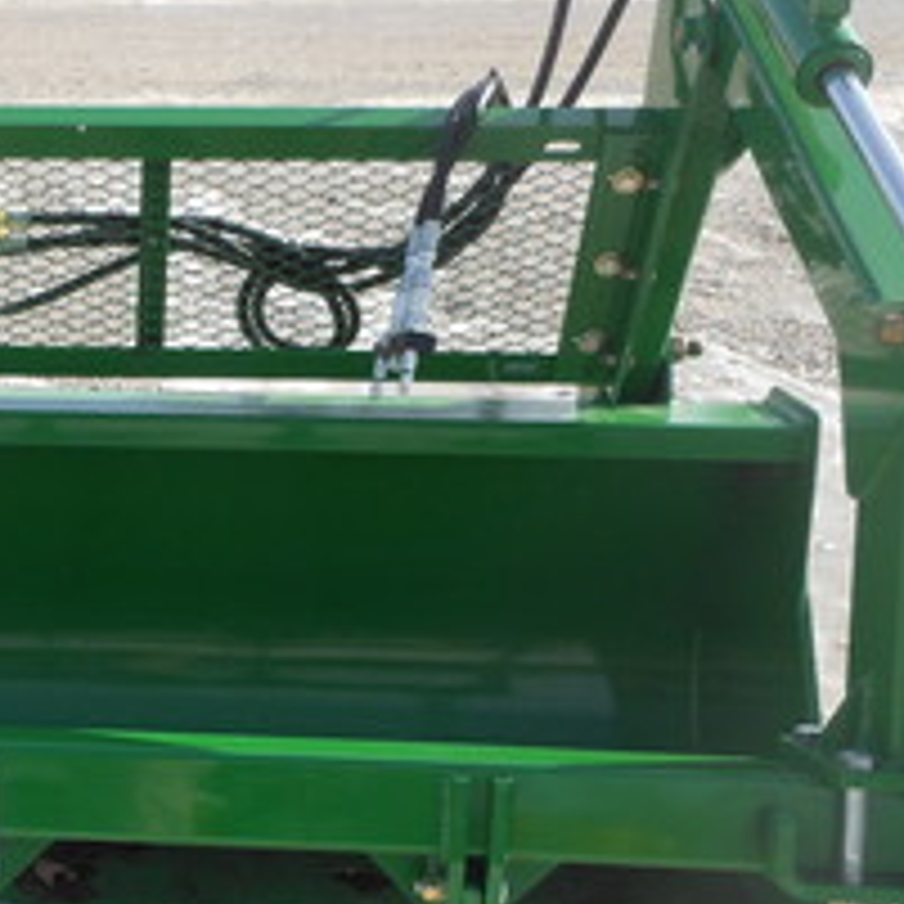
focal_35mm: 67
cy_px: 549
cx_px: -54
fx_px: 1980
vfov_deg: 25.7
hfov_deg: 24.3
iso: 80
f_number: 3.7
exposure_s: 1/500
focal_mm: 5
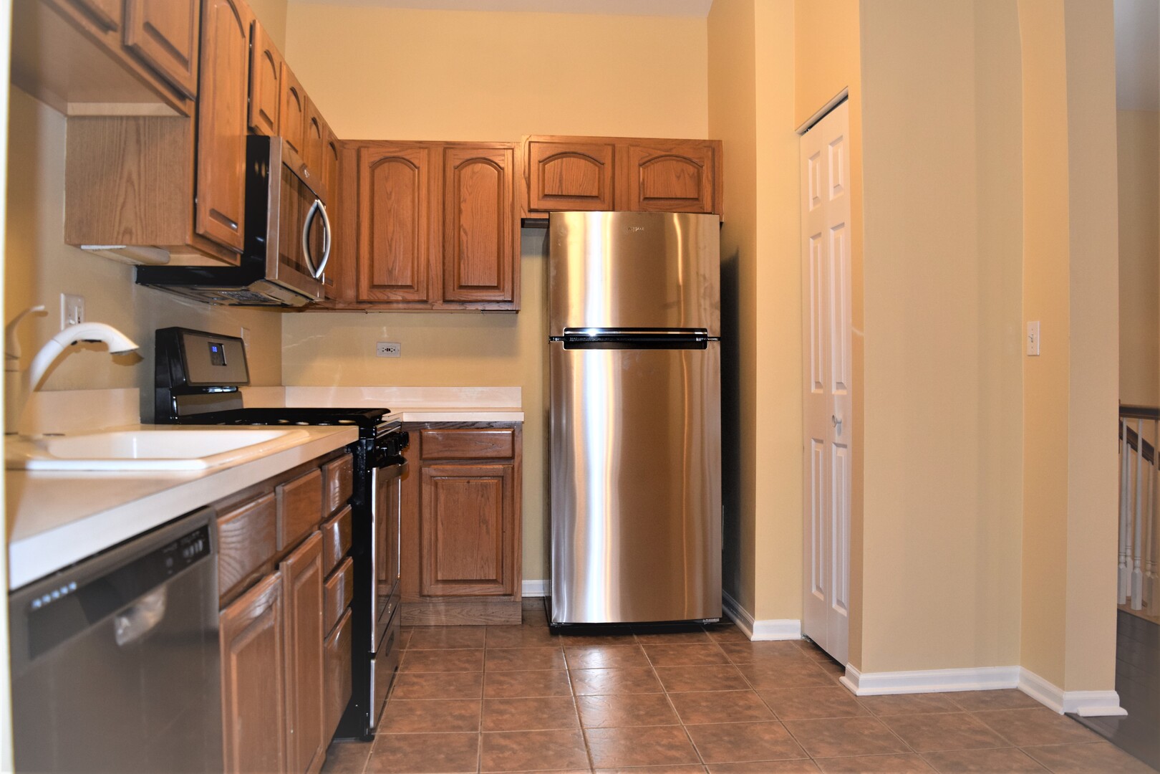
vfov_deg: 47.9
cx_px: 580
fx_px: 870
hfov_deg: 67.4
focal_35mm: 27
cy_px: 387
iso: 800
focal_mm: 18
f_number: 4.5
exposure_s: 1/80
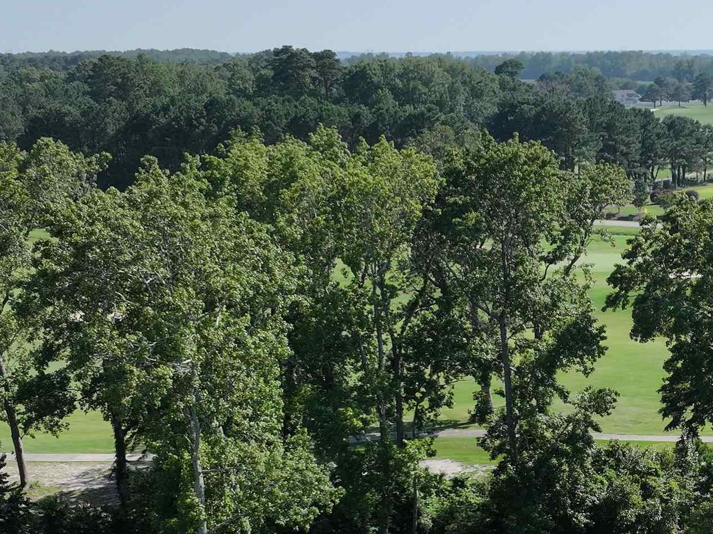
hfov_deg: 31.7
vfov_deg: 24.2
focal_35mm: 58
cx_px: 638
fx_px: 1194
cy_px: 524
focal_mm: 12.29
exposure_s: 1/3200
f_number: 2.8
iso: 200
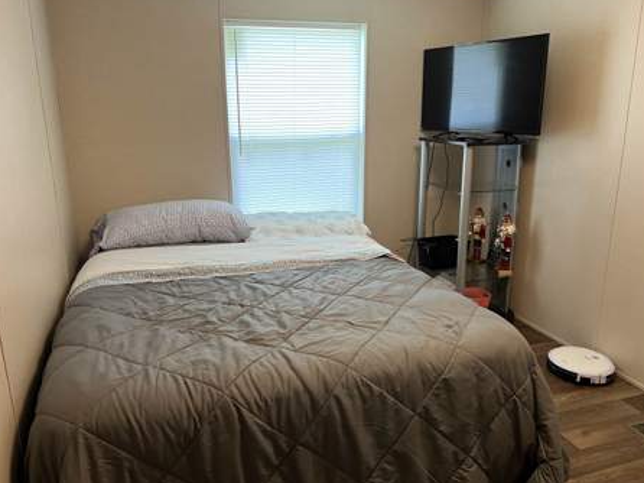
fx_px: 521
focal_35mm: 28
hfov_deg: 63.5
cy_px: 243
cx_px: 319
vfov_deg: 49.7
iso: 125
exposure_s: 1/83
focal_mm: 5.7
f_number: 1.5
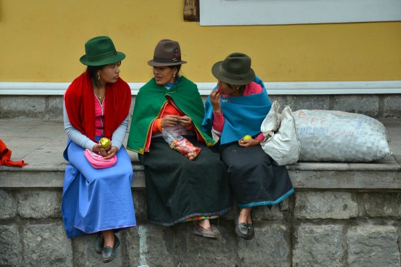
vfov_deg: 12.2
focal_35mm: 112
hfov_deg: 18.2
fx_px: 1253
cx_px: 200
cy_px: 134
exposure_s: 1/500
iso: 200
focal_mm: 75
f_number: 5.6
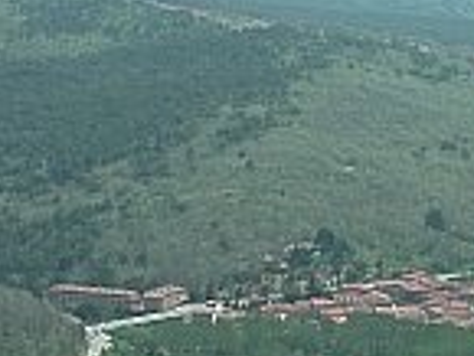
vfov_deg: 6.4
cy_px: 219
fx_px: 3207
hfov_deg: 8.4
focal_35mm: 234
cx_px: 494
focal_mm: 21.4
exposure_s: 1/367
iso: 100
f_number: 6
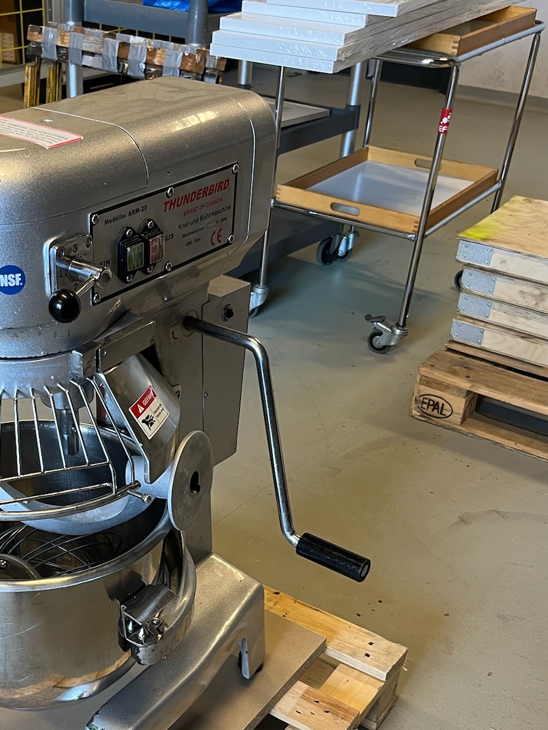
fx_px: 928
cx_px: 146
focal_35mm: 44
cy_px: 515
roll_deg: -2.1
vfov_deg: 42.1
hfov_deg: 32.3
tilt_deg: -35.9
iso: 80
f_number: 1.6
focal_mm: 5.1
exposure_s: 1/50
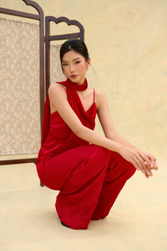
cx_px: 84
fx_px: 244
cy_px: 126
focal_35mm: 35
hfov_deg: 37.9
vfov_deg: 54.4
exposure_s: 1/160
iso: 100
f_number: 5.6
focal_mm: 35
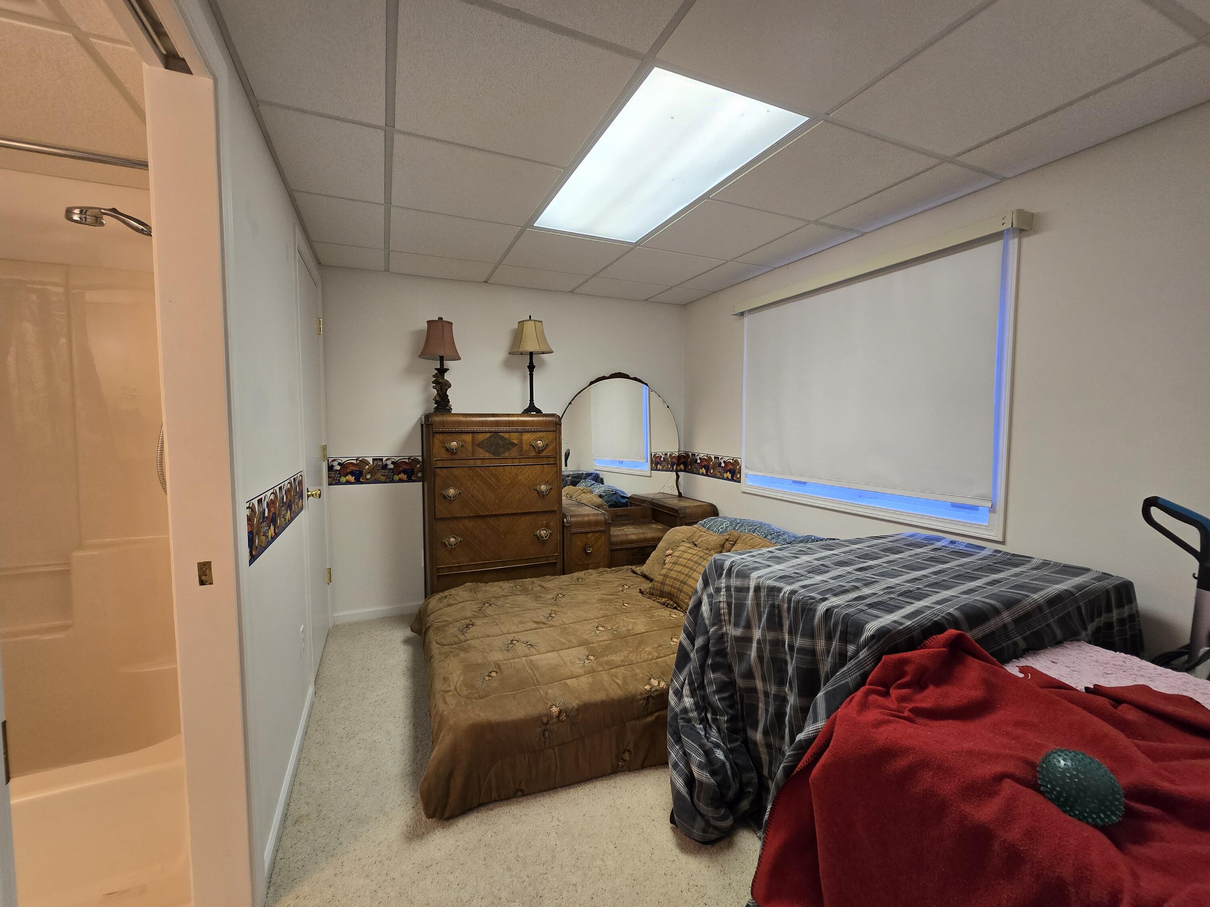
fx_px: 454
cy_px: 454
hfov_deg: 106.2
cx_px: 605
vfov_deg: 89.9
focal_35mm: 13
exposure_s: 1/60
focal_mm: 2.2
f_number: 2.2
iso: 125
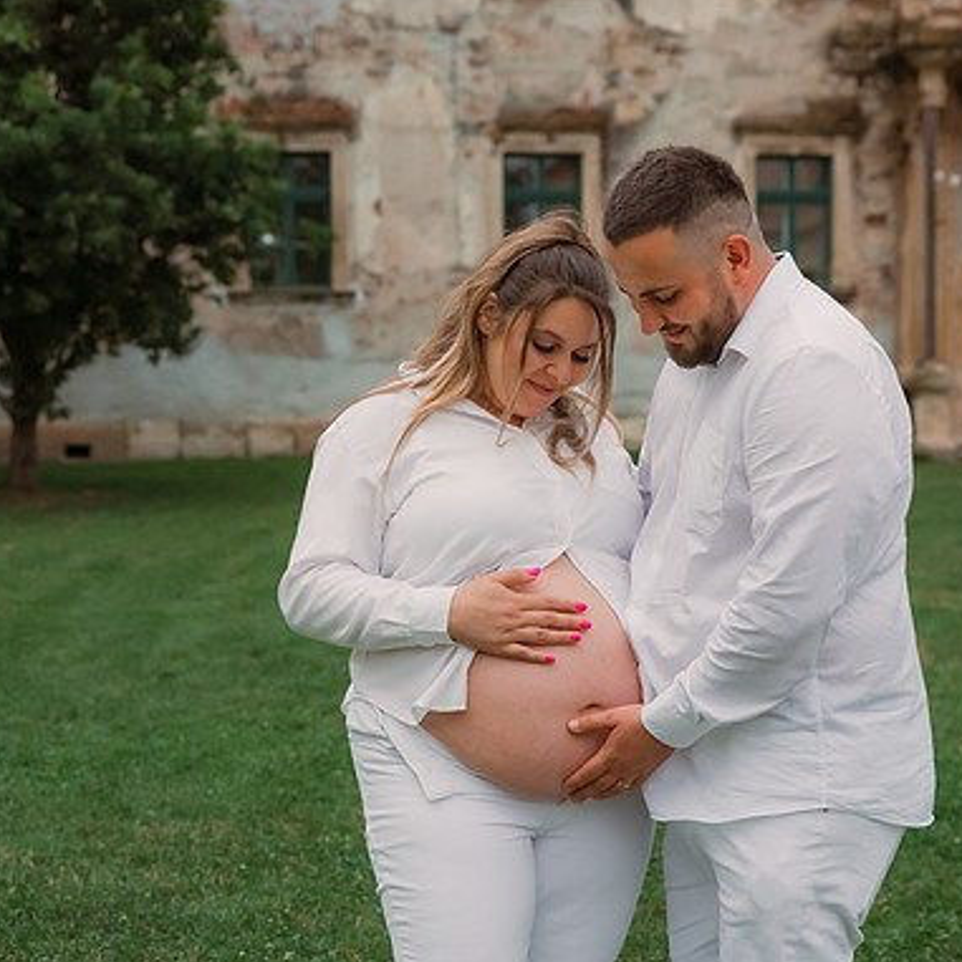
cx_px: 505
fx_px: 2578
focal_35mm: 82
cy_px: 481
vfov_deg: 21.1
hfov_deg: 21.1
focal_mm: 58
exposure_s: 1/320
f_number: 3.2
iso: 2000
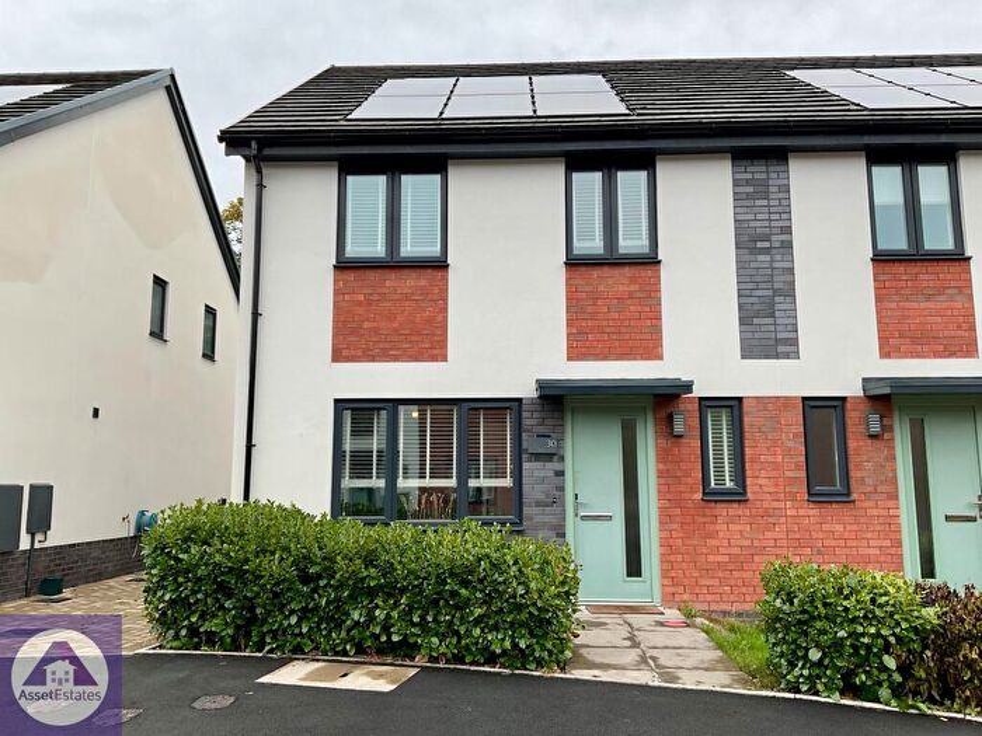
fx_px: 823
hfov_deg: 61.7
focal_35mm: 29
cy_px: 368
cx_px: 491
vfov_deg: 48.2
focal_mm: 3
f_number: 1.8
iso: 16
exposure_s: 1/657
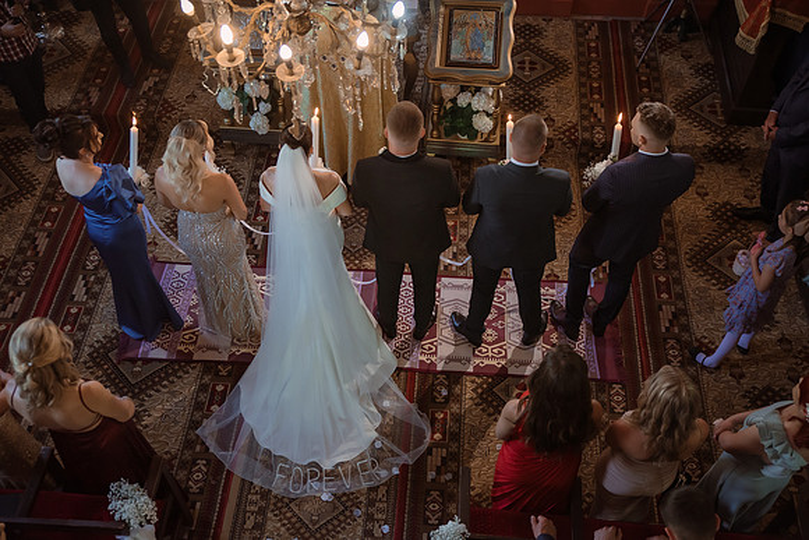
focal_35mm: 38
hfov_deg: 50.7
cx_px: 404
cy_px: 270
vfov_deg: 35.1
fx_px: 854
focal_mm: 38
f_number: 2.8
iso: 1250
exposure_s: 1/200
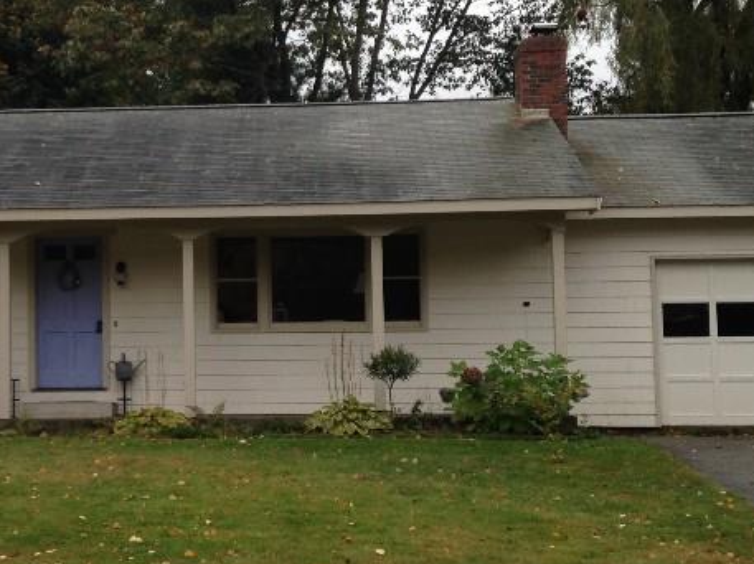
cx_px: 198
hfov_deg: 26.1
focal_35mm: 74
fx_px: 1611
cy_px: 289
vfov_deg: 19.9
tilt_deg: +3.0
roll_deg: -0.4
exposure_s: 1/317
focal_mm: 4.12
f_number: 2.4
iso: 50
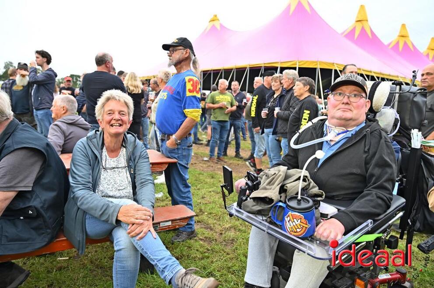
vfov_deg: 53.0
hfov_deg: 73.8
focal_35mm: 24
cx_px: 217
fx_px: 289
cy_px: 144
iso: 640
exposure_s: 1/50
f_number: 3.5
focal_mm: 24
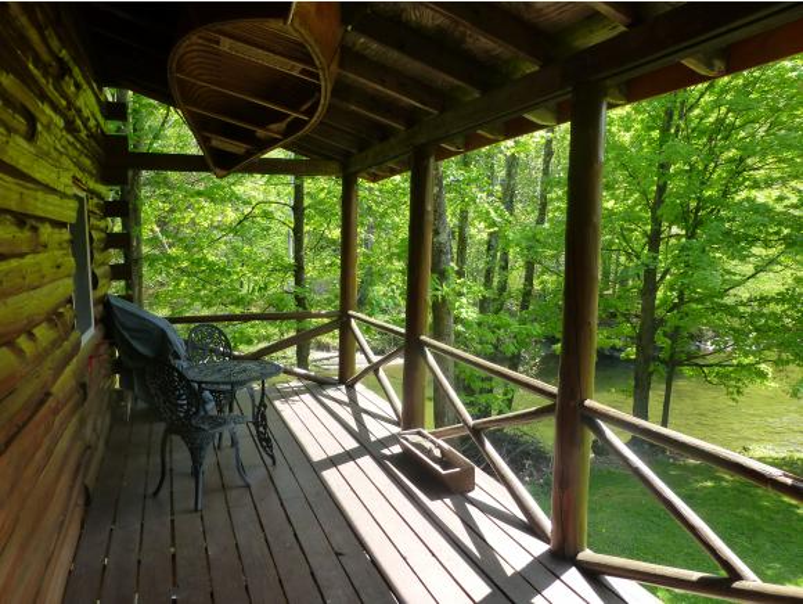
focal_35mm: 24
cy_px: 302
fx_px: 557
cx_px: 402
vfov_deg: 56.9
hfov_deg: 71.6
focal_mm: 4.3
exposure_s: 1/125
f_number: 4
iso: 160
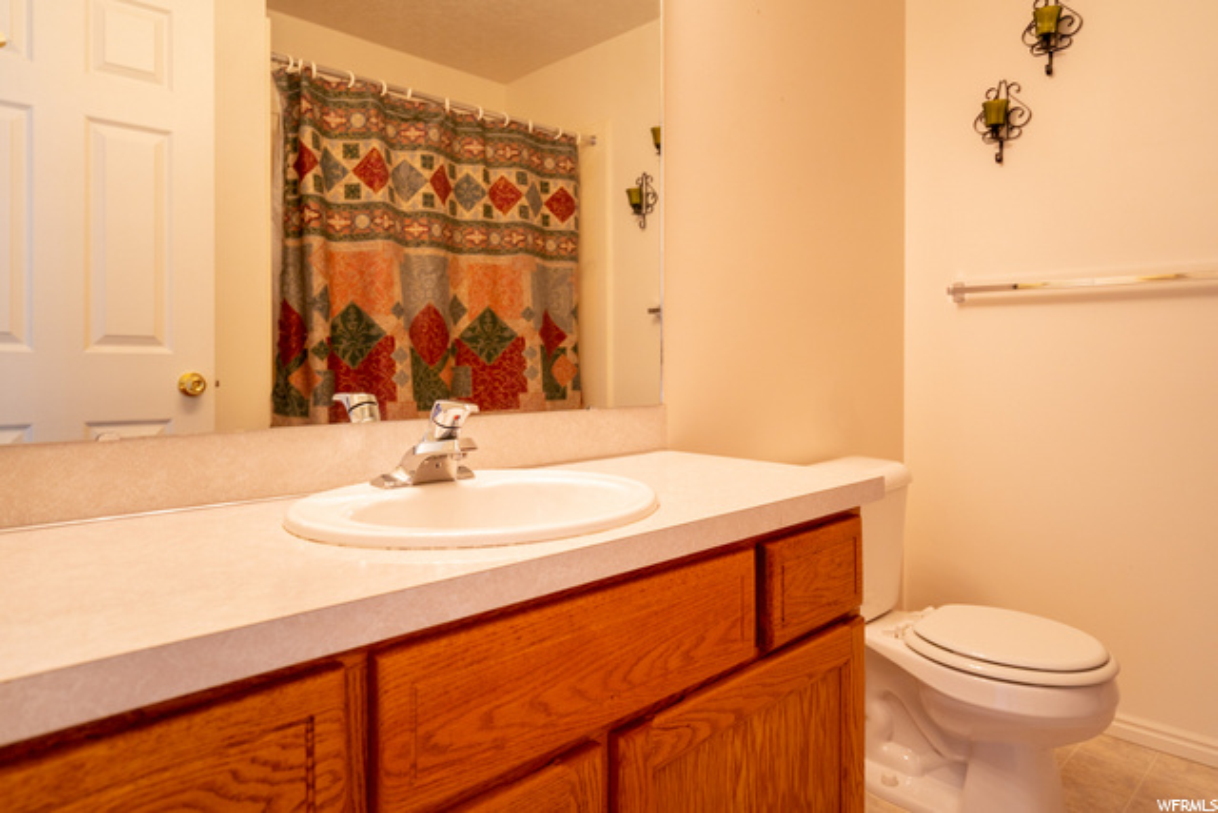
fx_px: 711
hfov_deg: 81.2
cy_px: 406
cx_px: 609
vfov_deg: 59.5
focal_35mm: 21
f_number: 4
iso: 320
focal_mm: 21
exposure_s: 1/30
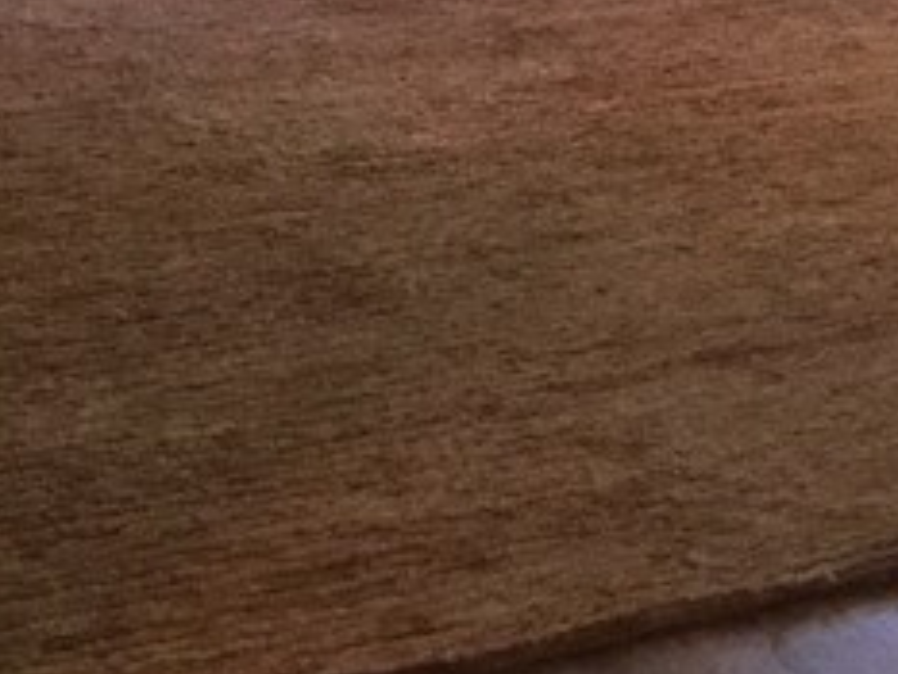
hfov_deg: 14.5
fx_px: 3530
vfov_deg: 10.1
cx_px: 270
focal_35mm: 136
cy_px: -662
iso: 250
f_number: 2.4
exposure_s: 1/24
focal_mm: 3.3
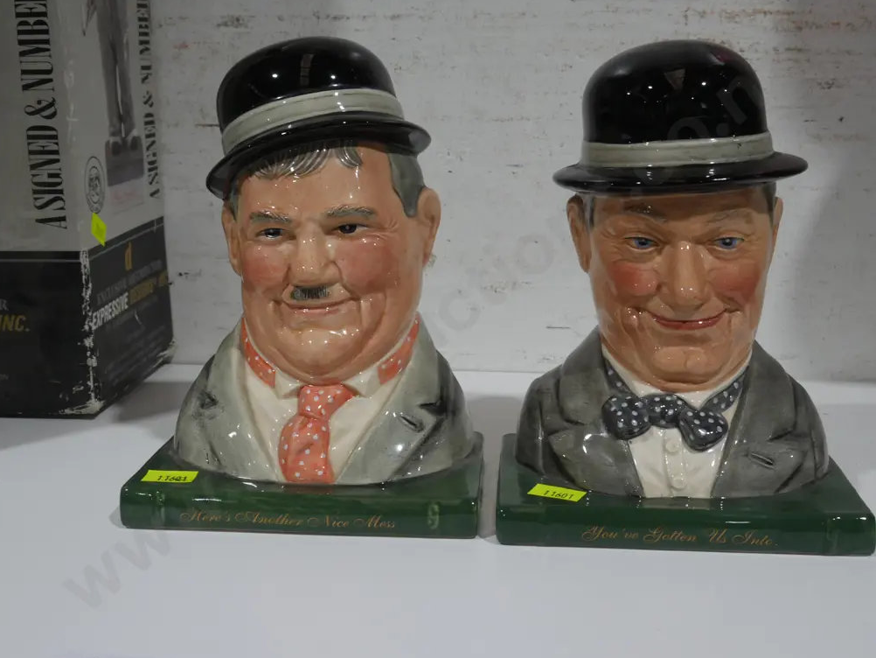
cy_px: 332
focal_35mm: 47
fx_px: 1190
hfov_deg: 40.4
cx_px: 429
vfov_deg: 30.9
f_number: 9
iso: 800
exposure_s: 1/60
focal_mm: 23
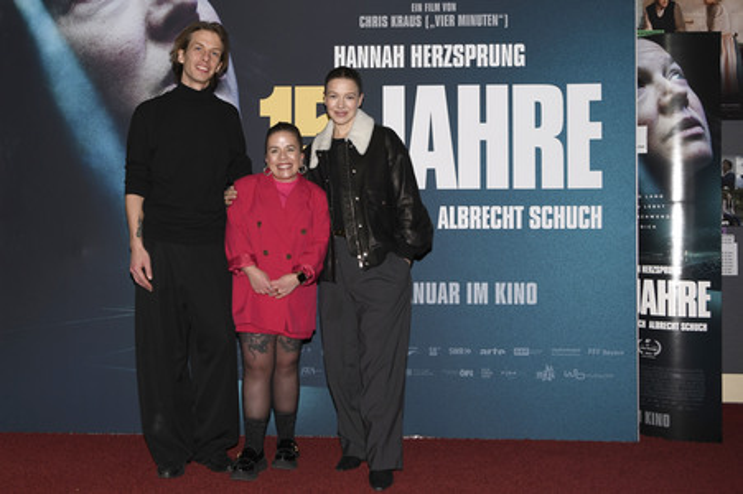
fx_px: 722
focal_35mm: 35
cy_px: 247
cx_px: 372
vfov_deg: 37.8
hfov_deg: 54.5
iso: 400
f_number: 4
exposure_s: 1/640
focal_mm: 35
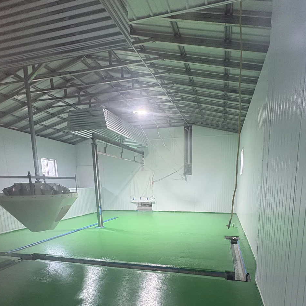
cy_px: 220
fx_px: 210
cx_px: 172
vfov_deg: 68.6
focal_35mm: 21
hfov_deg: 71.8
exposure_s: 1/96
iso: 250
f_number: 2.2
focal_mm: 2.22
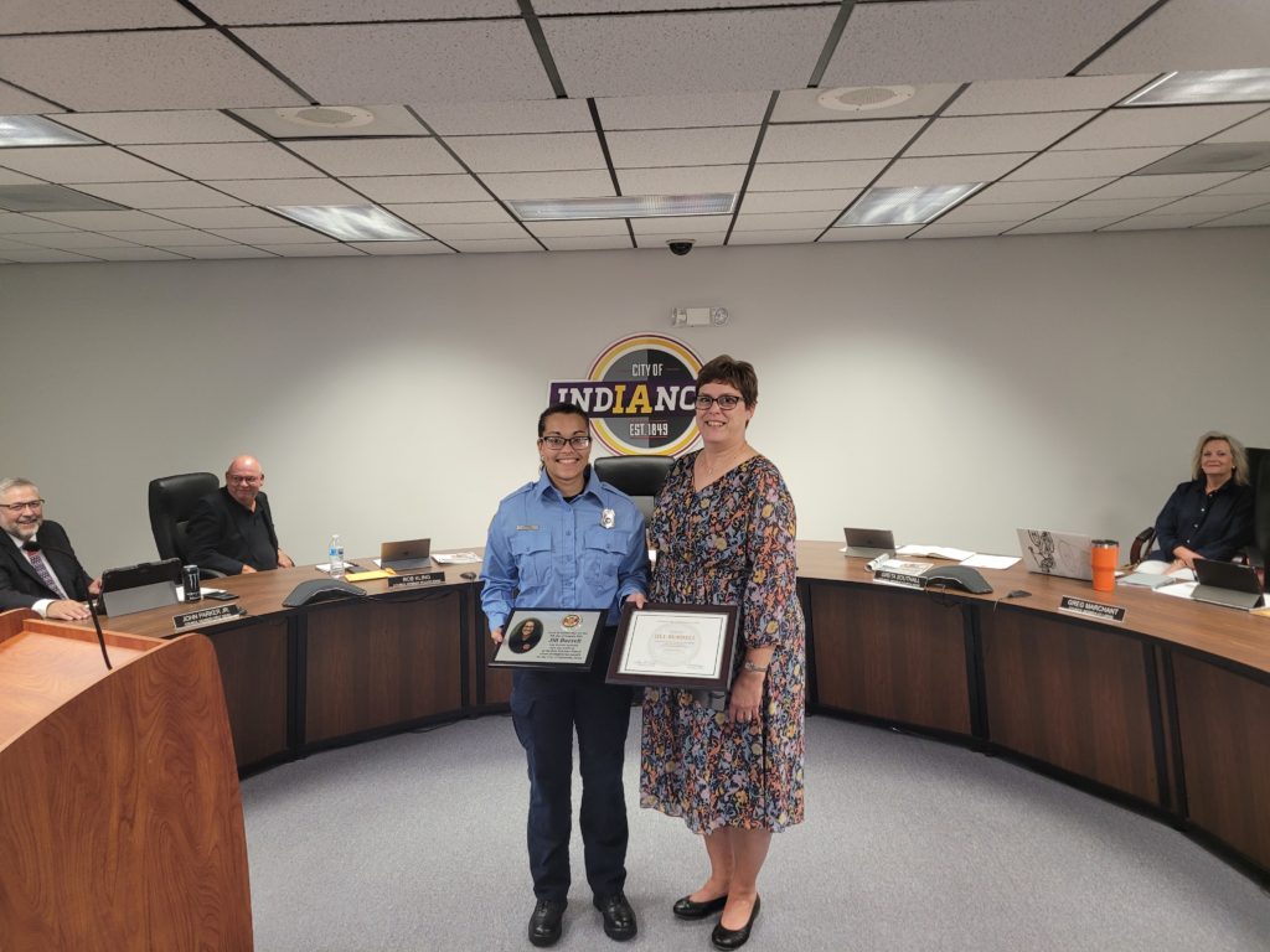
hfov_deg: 67.3
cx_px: 635
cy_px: 476
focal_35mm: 26
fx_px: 954
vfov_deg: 53.1
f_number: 1.8
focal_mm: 5.4
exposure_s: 1/59
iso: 200
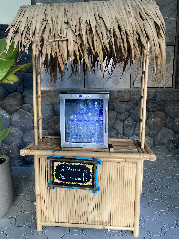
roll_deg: -0.1
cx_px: 90
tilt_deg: -7.5
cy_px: 120
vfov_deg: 63.4
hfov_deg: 49.7
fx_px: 193
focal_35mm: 28
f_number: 1.8
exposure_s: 1/60
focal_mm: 3.99
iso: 200
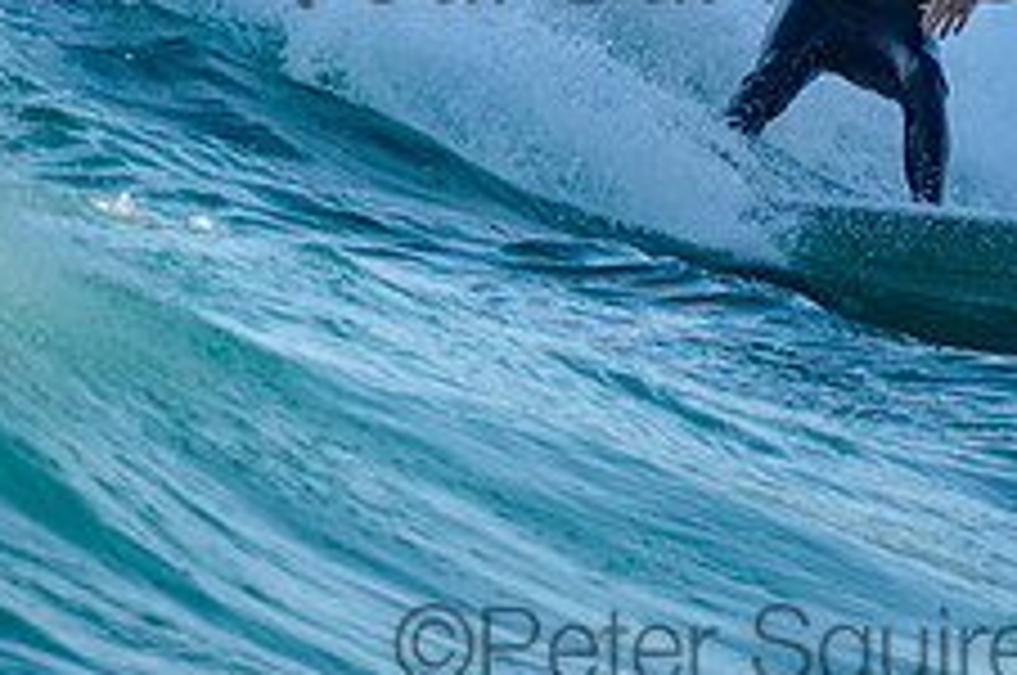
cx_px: 742
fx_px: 44261
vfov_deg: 0.9
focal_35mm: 1569
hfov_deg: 1.3
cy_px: -101
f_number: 5.6
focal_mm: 400
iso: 640
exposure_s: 1/2000
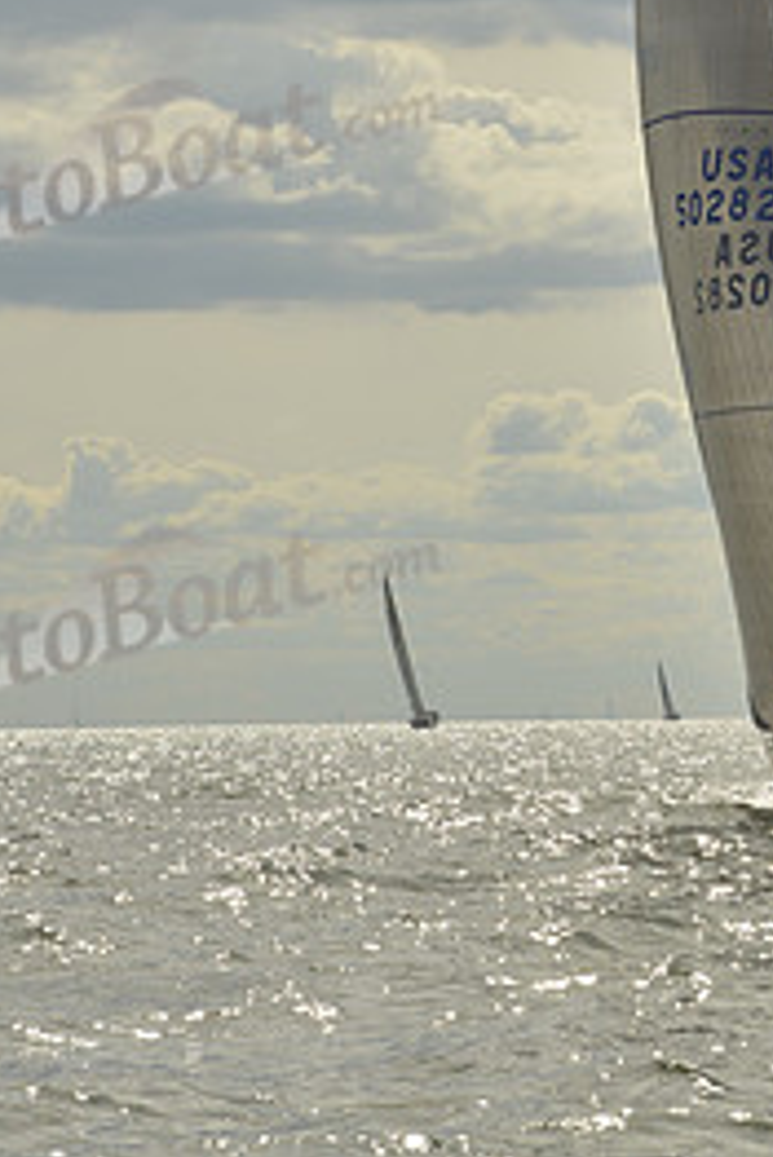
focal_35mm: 210
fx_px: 6754
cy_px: -119
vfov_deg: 9.7
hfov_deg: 6.5
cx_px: 669
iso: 200
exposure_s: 1/1000
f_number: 10
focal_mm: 95
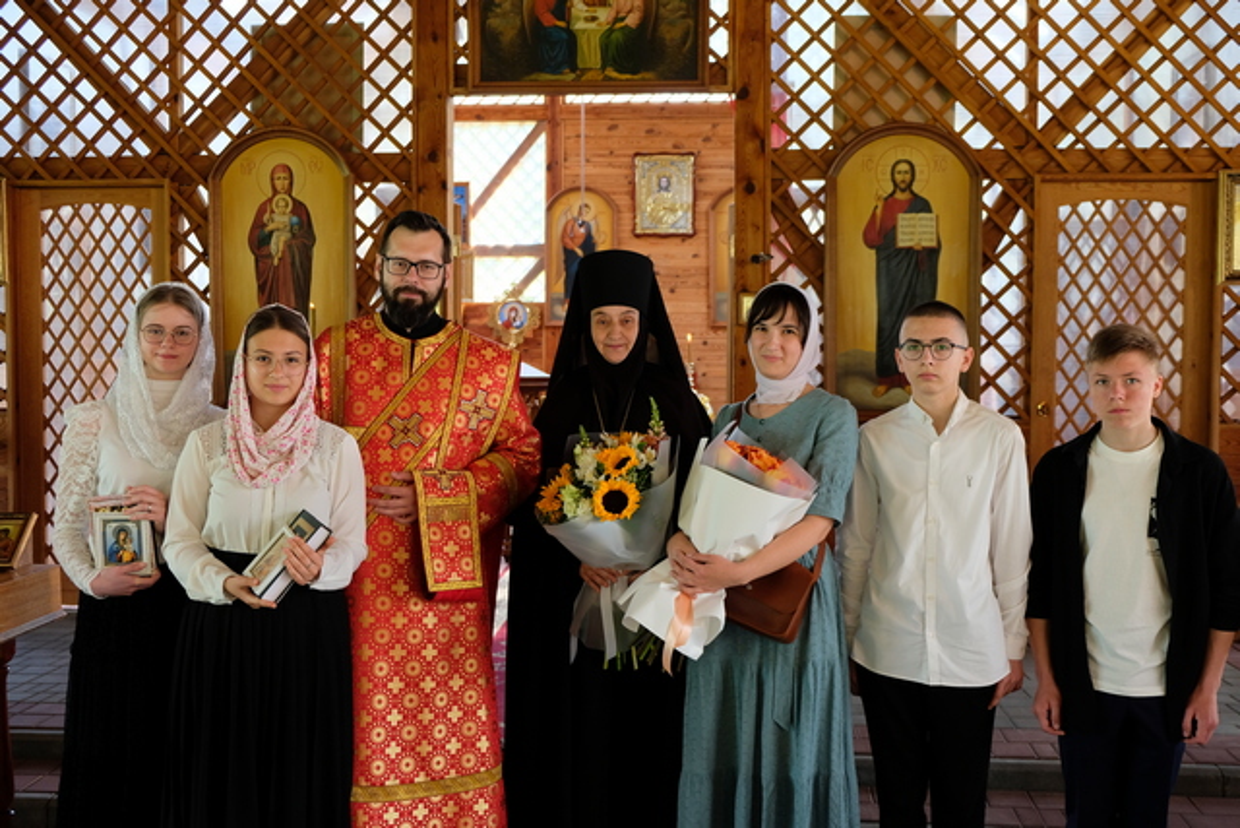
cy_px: 414
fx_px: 1240
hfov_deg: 53.1
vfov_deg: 36.9
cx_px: 620
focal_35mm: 36
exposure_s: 1/70
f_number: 3.2
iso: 400
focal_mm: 24.3
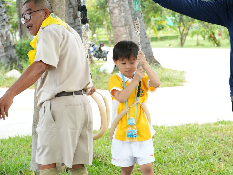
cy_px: 88
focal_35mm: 97
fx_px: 650
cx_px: 129
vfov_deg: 15.3
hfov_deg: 20.3
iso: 1600
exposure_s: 1/640
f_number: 5.6
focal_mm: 59
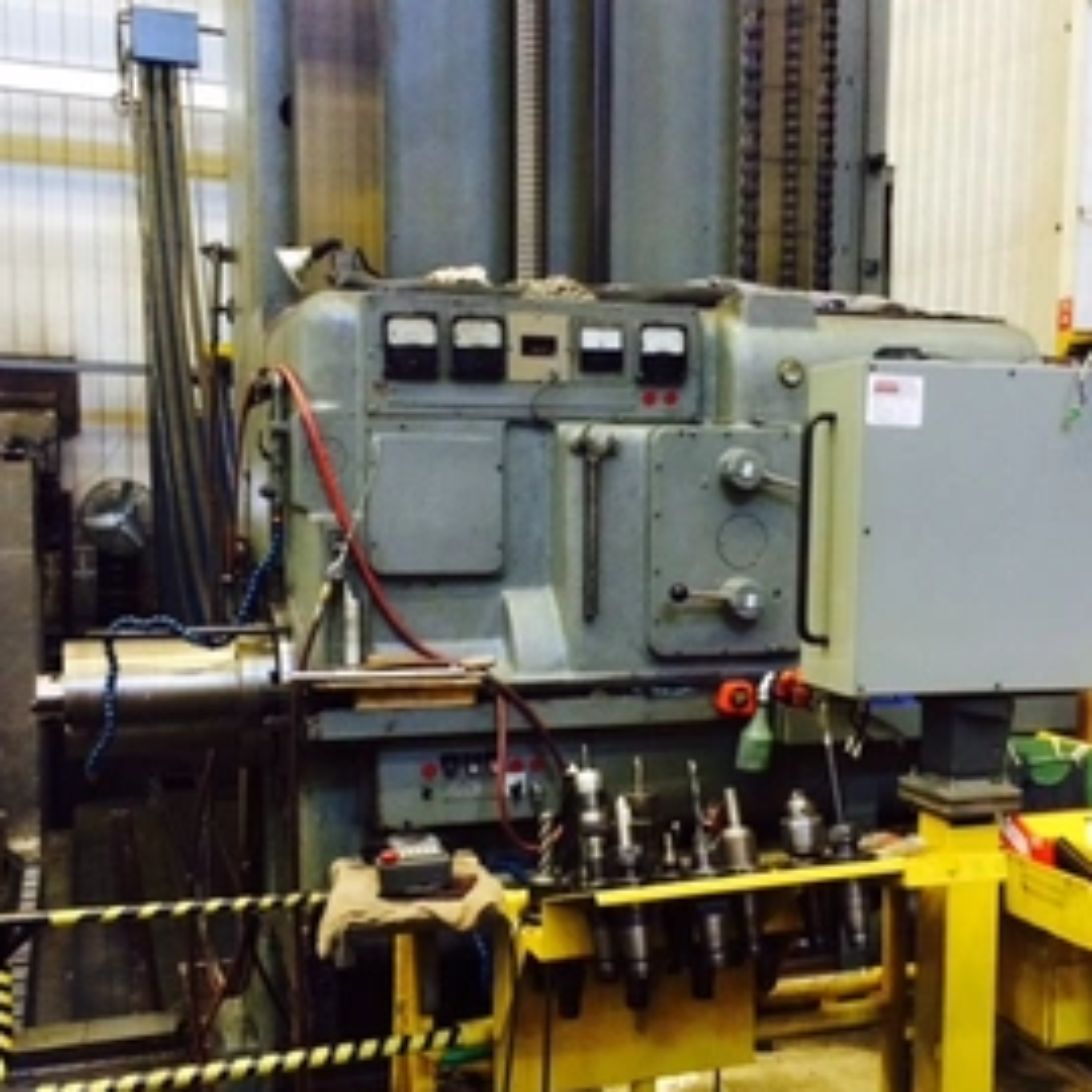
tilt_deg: -7.1
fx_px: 1356
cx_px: 570
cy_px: 603
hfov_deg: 43.8
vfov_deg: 43.8
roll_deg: +0.6
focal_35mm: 38
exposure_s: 1/30
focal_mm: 4.15
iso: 320
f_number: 2.2
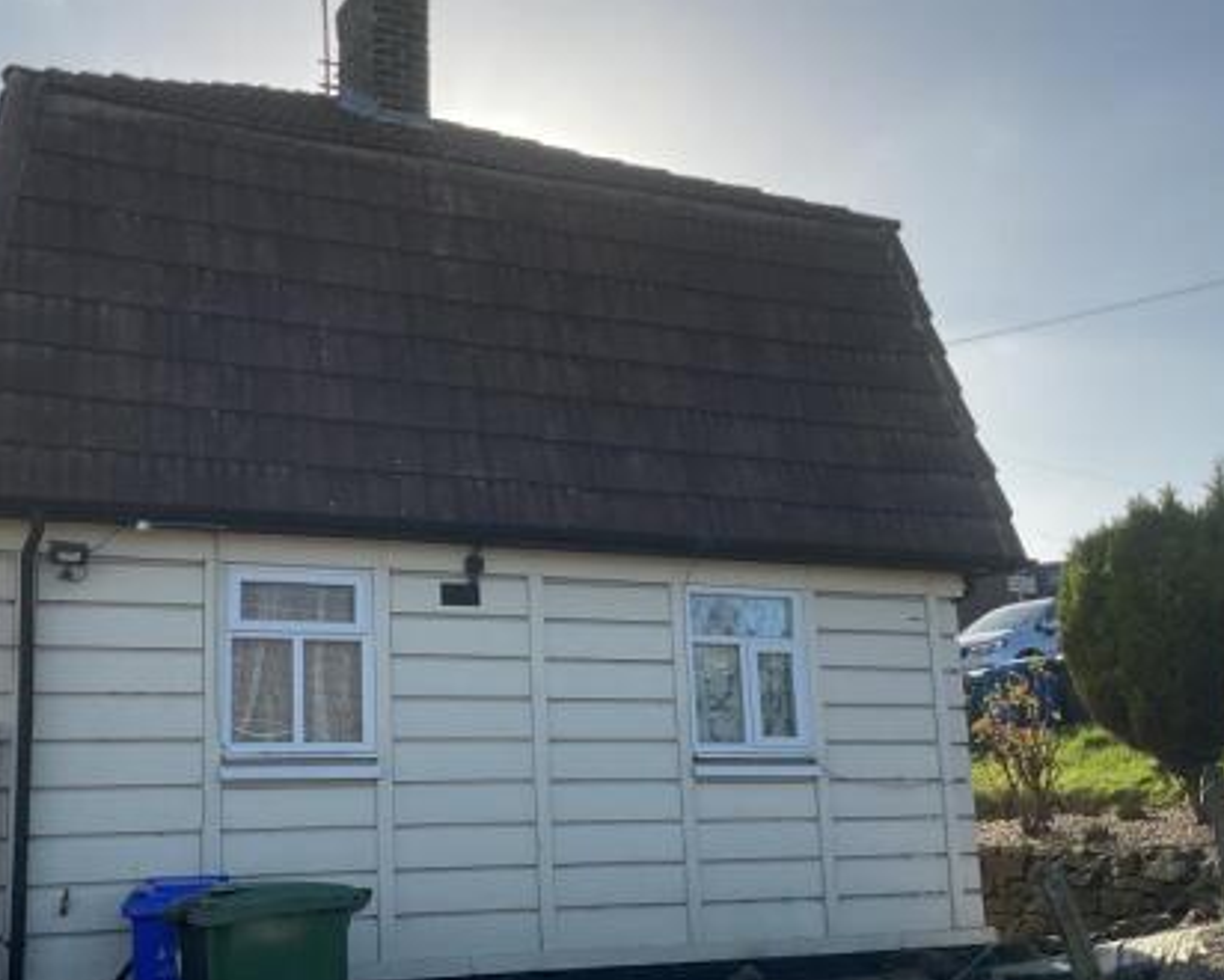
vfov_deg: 37.3
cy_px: 536
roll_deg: +0.5
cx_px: 411
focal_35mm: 40
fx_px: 1450
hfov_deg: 45.1
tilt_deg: +10.0
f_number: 1.8
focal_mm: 3
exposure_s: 1/2427
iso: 16
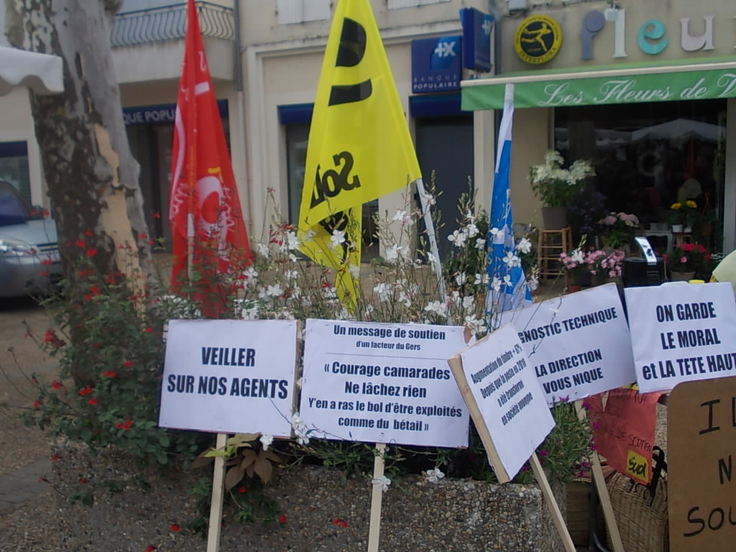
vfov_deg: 37.7
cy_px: 276
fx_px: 808
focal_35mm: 38
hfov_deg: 49.0
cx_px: 368
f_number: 6.2
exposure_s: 1/200
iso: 80
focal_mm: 5.3
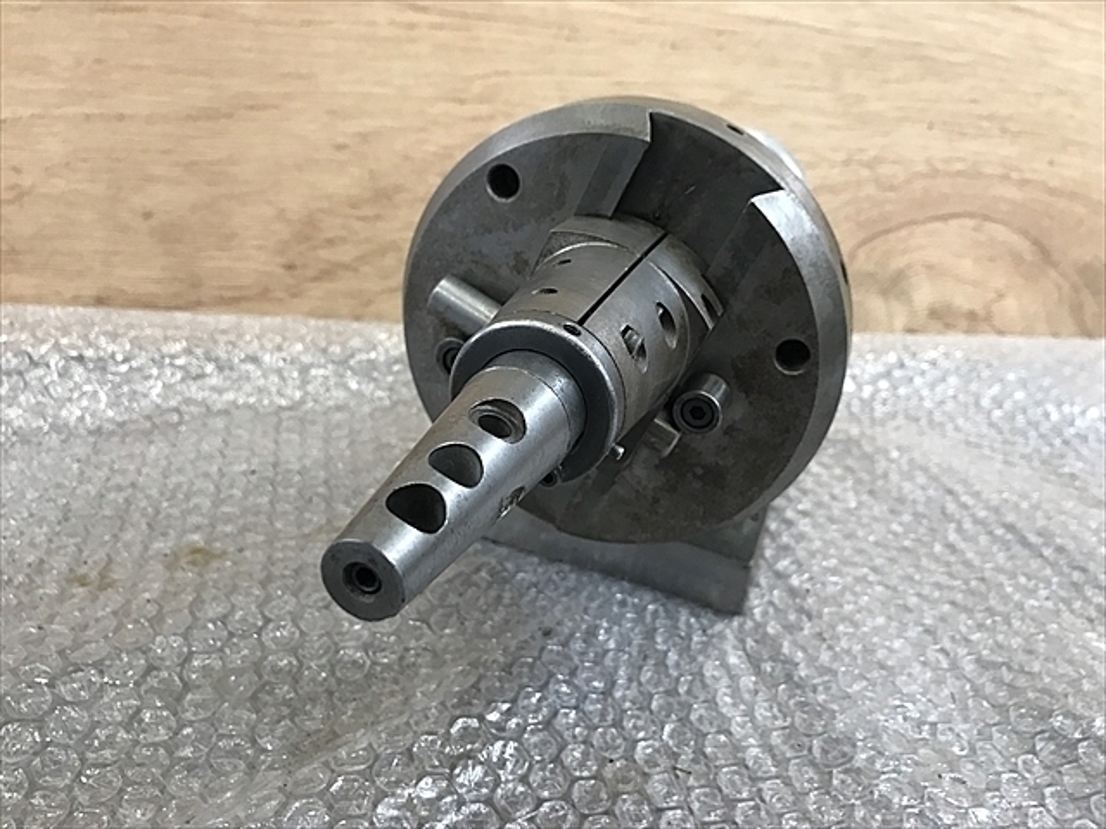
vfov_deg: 49.7
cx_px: 553
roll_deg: -7.8
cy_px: 414
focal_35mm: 28
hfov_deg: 63.4
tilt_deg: -24.7
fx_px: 895
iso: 32
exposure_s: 1/30
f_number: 1.8
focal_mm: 3.99
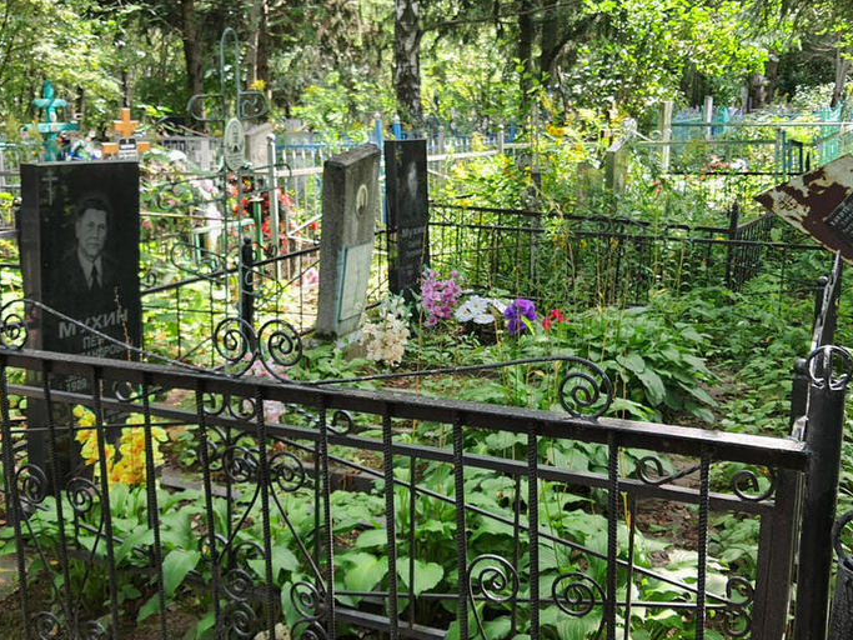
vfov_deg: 36.8
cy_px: 300
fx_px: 961
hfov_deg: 47.9
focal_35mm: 39
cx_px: 413
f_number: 1.7
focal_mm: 4.32
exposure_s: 1/183
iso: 50
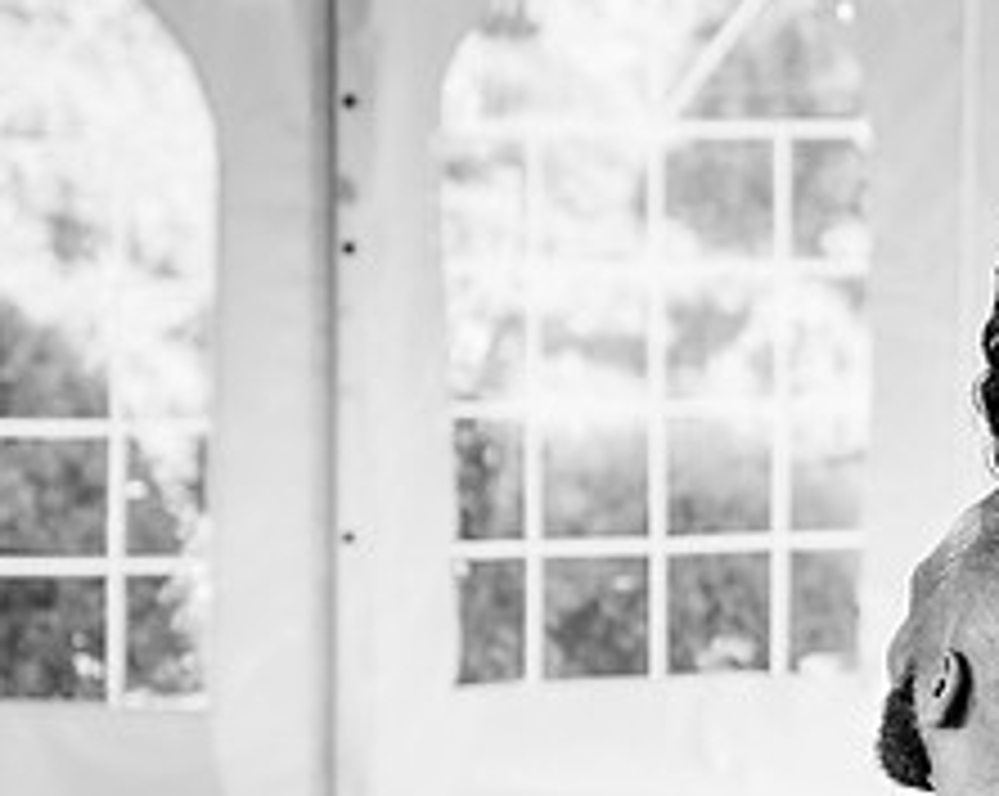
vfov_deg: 7.8
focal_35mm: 196
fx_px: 5787
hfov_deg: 9.7
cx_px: 1146
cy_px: 876
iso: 640
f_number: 4
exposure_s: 1/200
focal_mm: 70
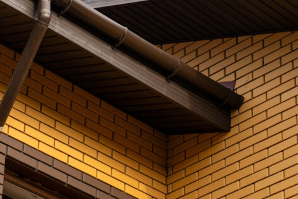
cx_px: 111
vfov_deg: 8.0
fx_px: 1424
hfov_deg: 11.9
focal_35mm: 172
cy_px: 79
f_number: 4
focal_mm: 105
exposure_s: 1/1250
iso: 500
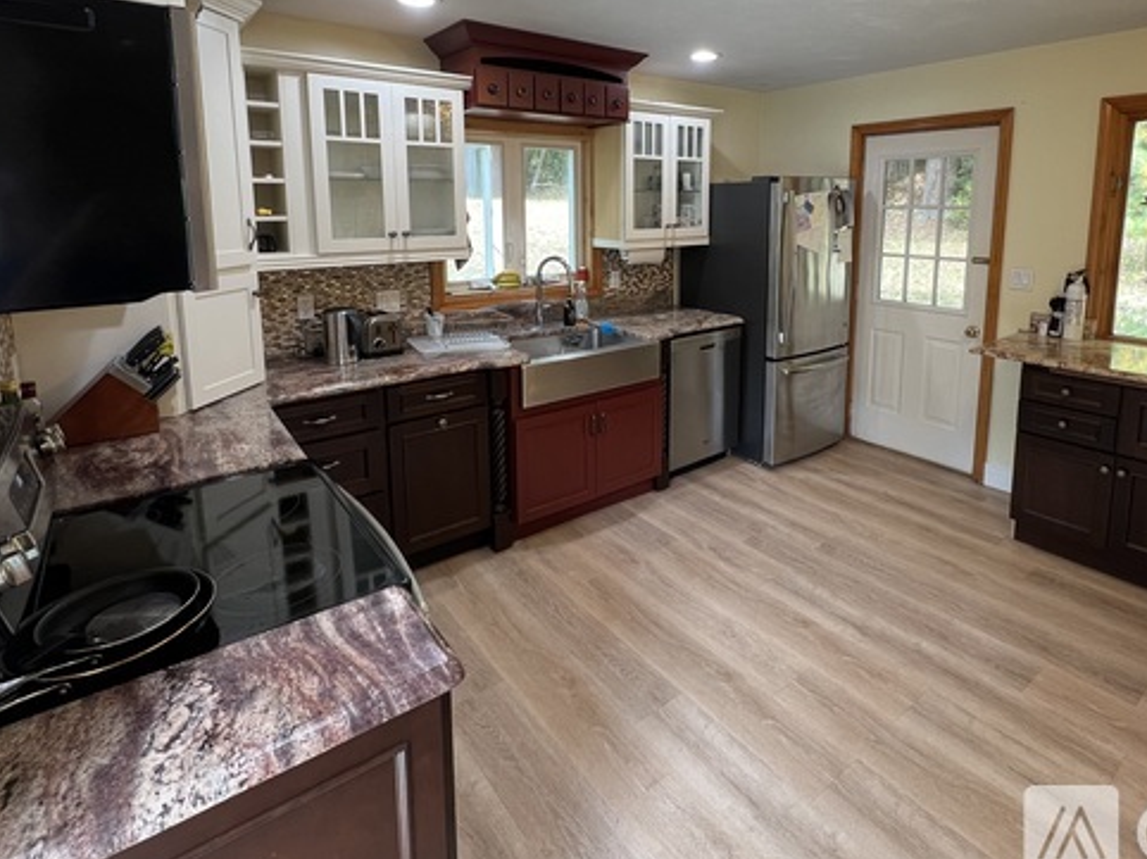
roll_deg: -0.2
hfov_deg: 87.6
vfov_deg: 69.5
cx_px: 615
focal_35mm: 18
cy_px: 286
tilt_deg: -9.1
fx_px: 596
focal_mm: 1.57
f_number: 1.8
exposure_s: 1/60
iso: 160
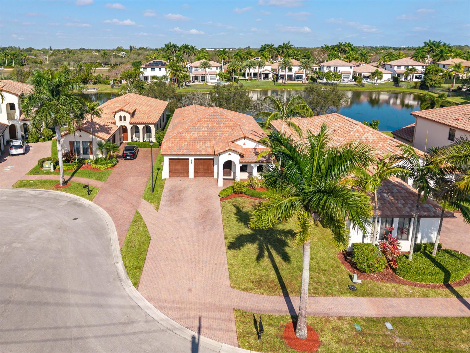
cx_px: 235
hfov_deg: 71.6
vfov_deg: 56.8
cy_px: 176
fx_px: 326
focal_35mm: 24
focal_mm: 8.67
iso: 100
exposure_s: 1/5000
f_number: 1.8
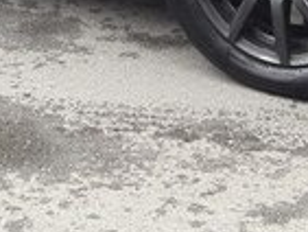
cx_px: 92
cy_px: -207
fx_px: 1167
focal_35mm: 131
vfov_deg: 10.5
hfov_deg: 15.0
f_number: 1.9
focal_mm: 3.7
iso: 40
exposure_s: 1/127
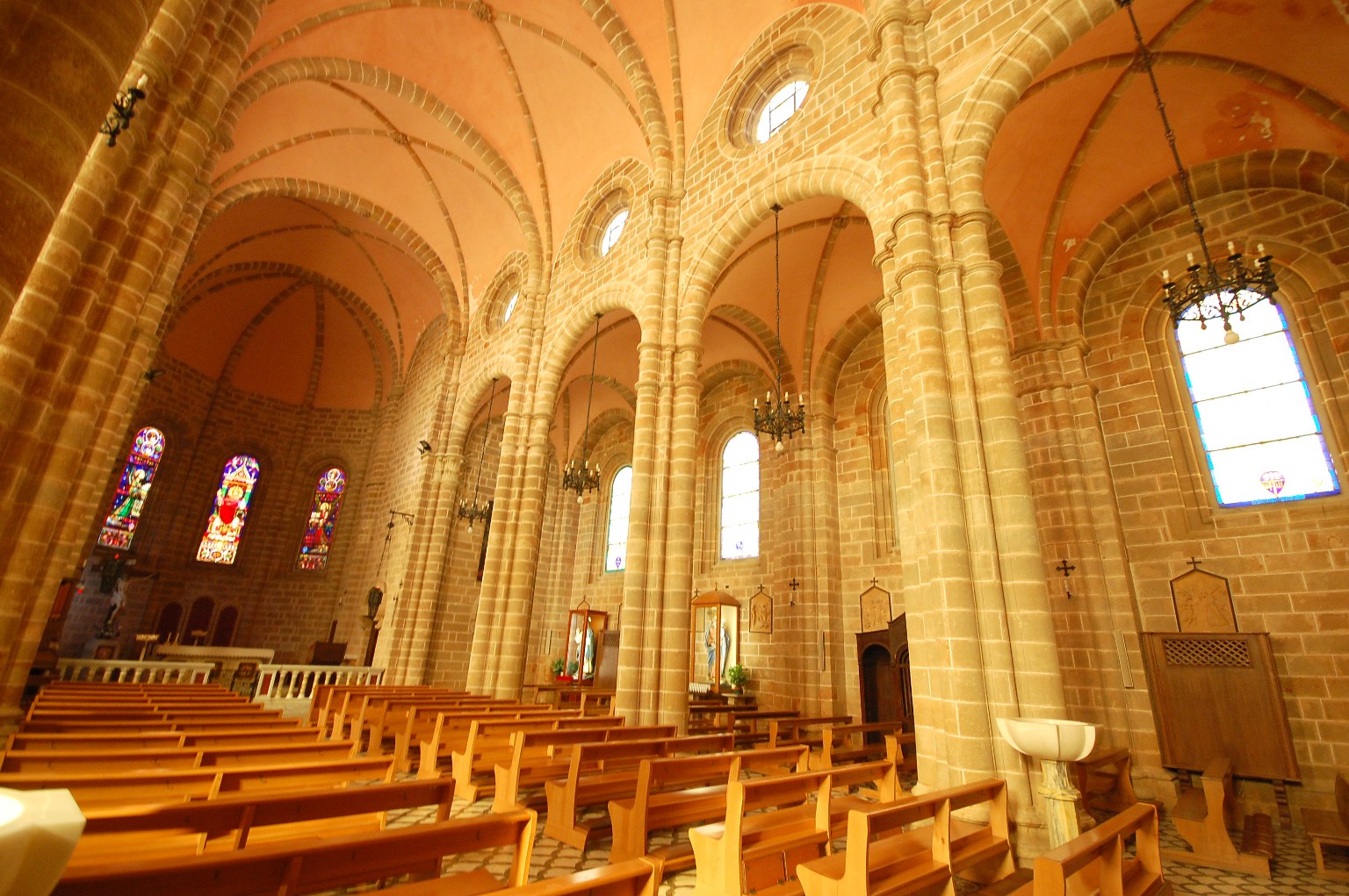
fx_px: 562
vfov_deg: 77.2
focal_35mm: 15
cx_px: 674
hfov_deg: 100.4
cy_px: 448
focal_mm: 10
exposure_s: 1/6
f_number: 5.6
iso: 800
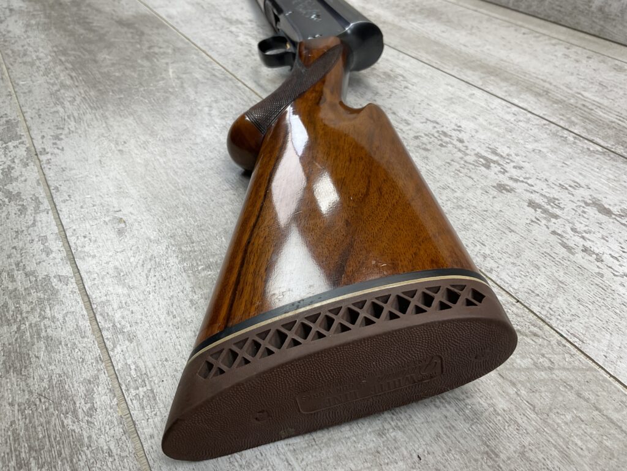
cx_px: 314
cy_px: 236
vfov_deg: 48.2
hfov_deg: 61.7
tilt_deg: -37.3
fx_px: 525
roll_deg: -1.4
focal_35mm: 29
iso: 16
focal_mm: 3
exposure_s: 1/122
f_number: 1.8
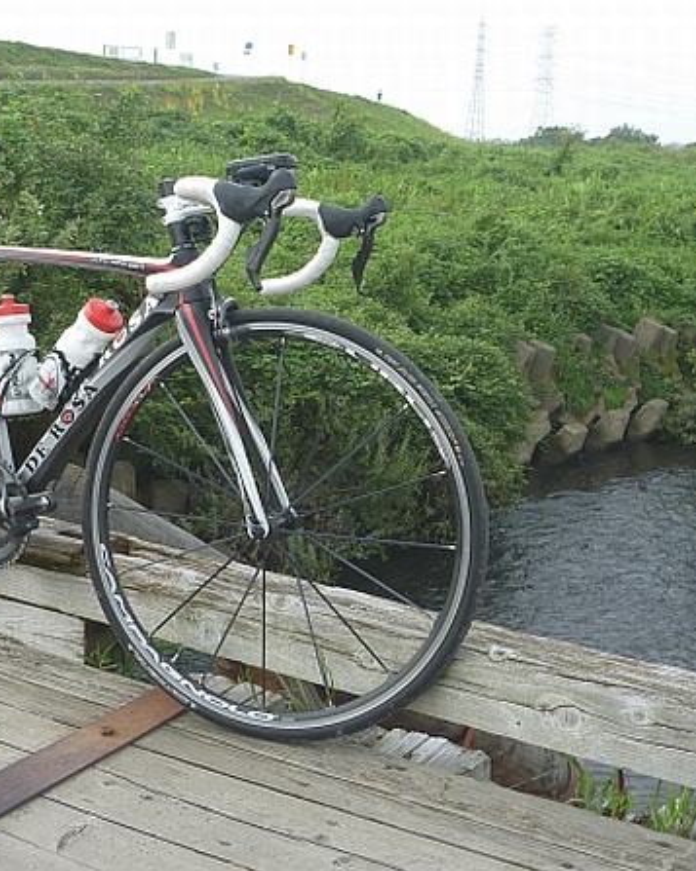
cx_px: 218
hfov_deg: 38.6
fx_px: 979
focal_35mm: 38
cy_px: 436
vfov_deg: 48.0
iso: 80
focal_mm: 4.9
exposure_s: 1/250
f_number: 3.3
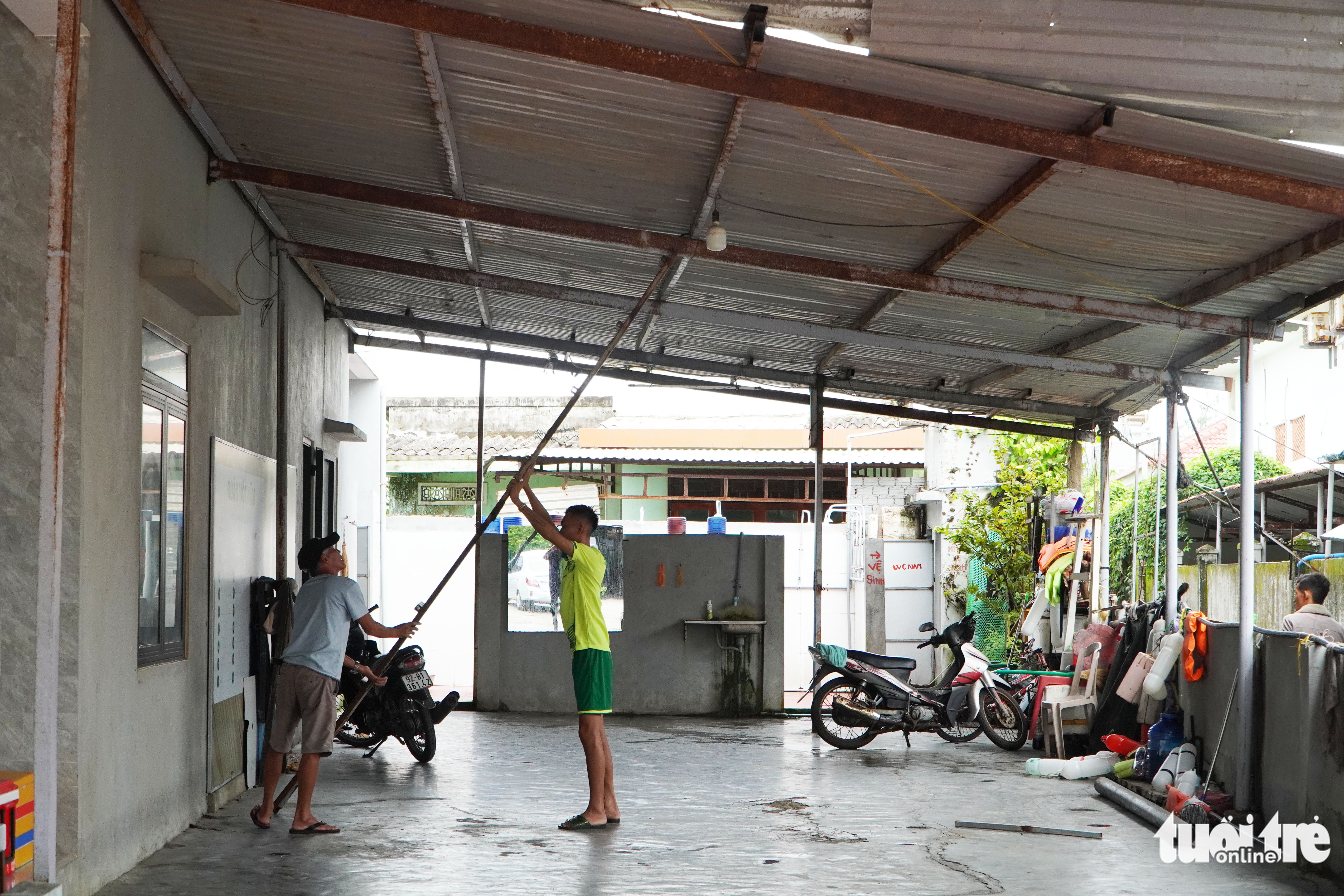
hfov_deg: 37.8
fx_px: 1961
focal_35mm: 53
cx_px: 651
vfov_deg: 25.7
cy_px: 422
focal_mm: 33
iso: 1000
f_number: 5.6
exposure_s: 1/800
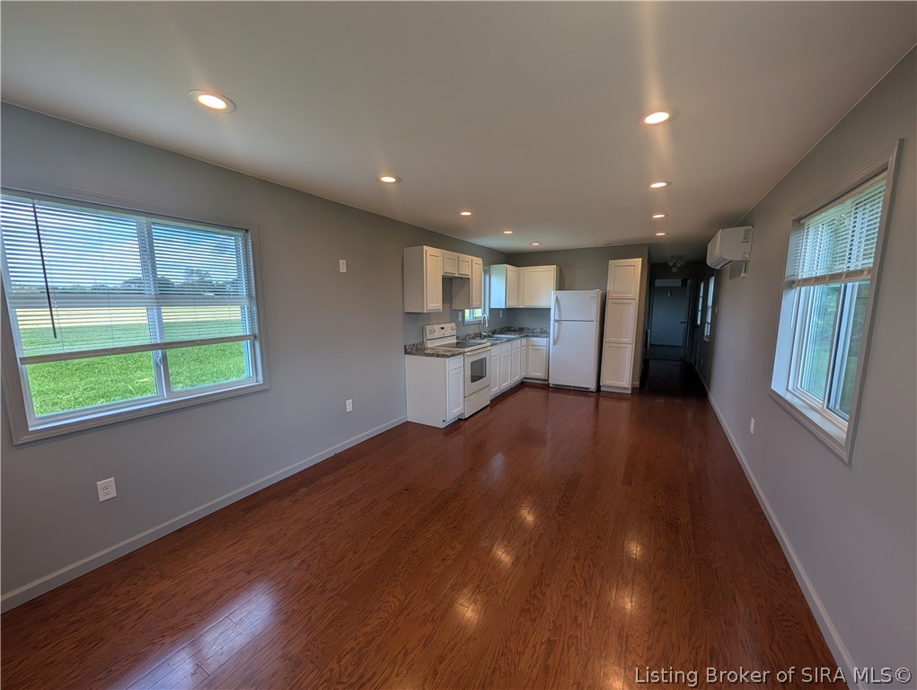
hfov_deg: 110.5
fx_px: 318
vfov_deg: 94.6
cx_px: 458
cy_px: 345
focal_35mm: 12
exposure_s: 1/370
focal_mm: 2.02
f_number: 1.7
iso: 46
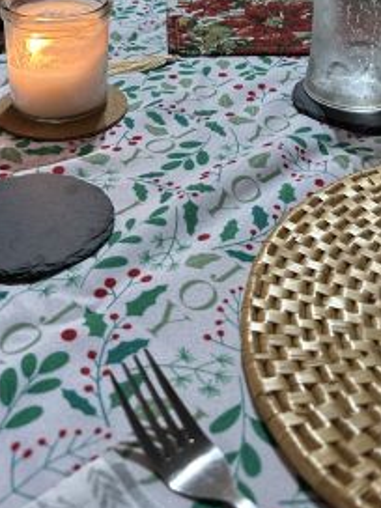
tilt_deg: -17.7
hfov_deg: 27.5
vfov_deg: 32.2
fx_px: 778
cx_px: 181
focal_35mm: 53
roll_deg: -2.3
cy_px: -43
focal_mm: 6.86
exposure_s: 1/91
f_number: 1.78
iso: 125
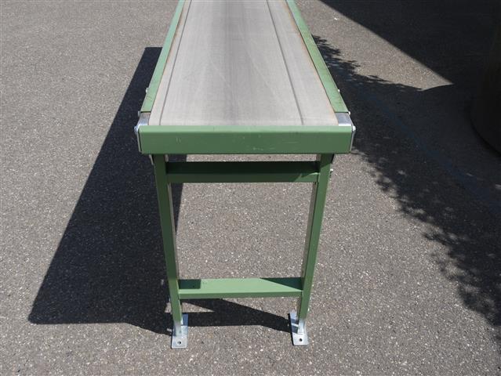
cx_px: 250
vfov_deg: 44.2
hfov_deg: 56.8
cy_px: 188
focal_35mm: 32
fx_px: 463
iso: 100
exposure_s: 1/400
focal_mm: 16
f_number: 8
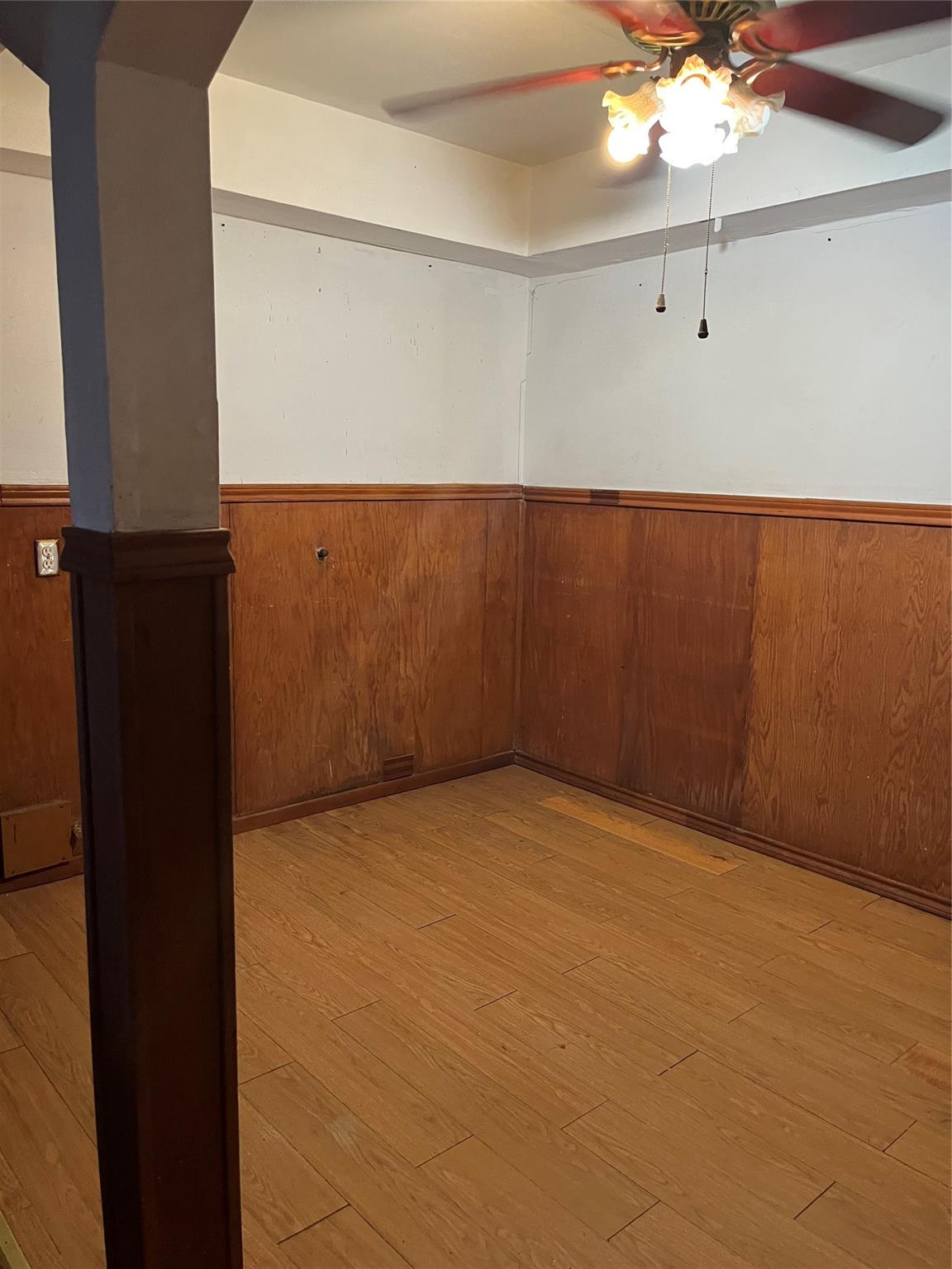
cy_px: 634
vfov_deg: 67.3
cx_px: 476
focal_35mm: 26
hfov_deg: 53.1
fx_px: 953
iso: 320
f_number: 1.6
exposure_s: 1/60
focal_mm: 5.1
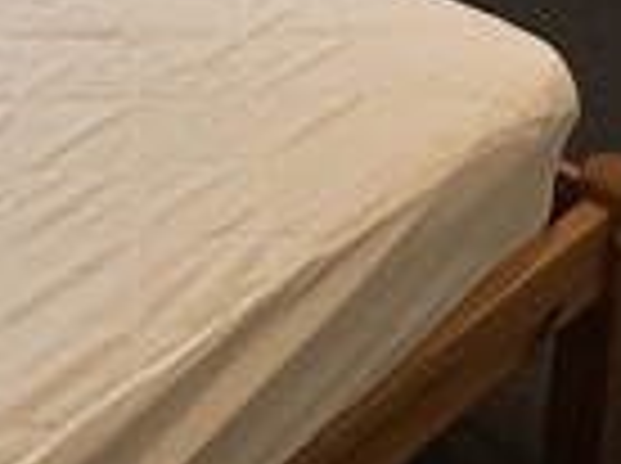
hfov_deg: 18.0
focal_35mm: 104
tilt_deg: -13.2
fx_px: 1862
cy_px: -532
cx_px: -112
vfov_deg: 12.2
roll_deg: -0.6
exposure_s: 1/50
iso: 200
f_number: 2.2
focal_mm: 2.22
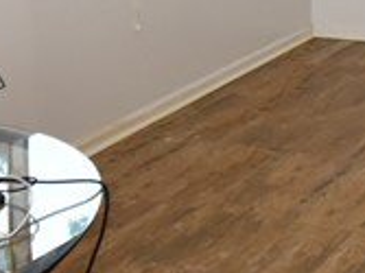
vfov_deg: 15.0
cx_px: 466
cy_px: -87
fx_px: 990
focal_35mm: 94
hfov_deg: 19.4
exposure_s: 1/125
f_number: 4.5
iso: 900
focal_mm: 10
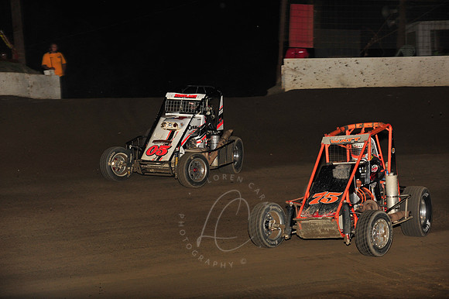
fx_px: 1496
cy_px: 150
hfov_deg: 17.1
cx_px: 224
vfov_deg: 11.4
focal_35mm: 120
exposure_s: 1/320
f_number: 6.3
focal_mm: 120
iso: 800
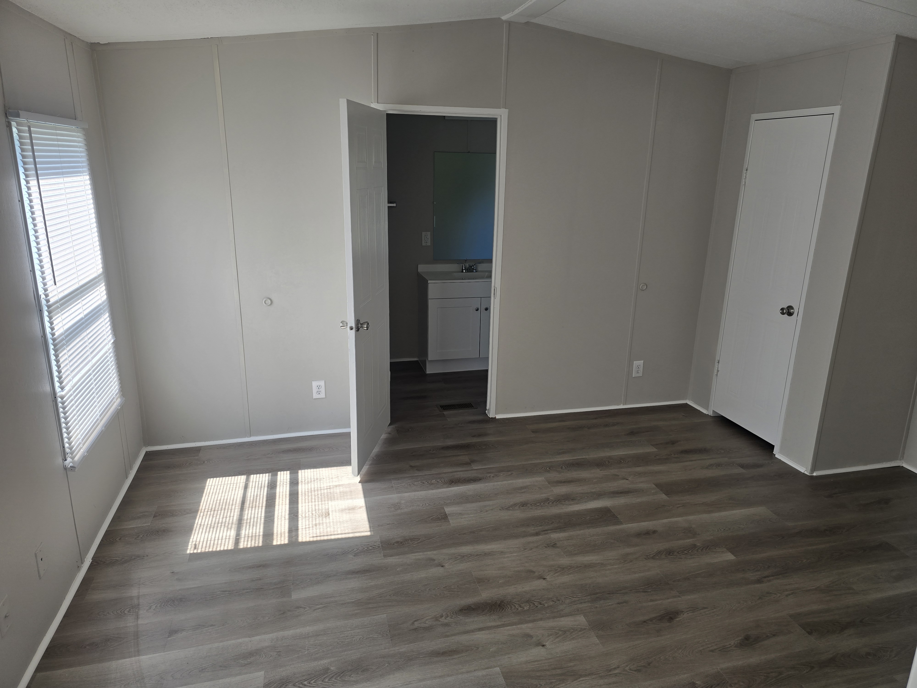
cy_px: 344
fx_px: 609
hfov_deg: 73.9
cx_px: 458
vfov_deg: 58.9
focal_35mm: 23
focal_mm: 6.3
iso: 32
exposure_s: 1/180
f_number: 1.7
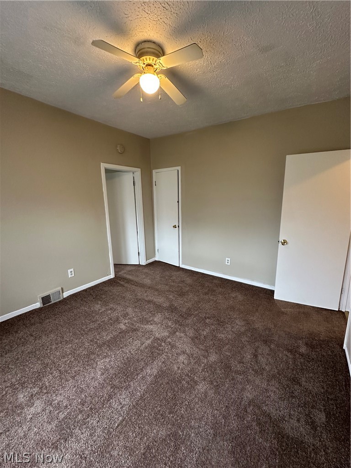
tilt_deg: -10.4
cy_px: 234
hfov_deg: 85.7
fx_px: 189
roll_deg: +0.8
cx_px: 176
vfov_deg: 102.1
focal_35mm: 14
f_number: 2.2
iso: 320
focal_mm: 2.22
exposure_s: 1/60
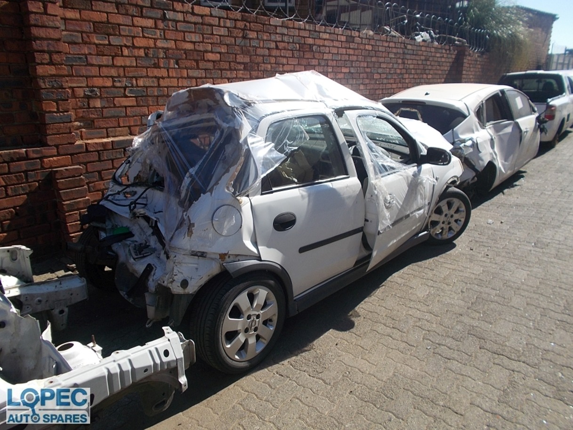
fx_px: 430
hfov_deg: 67.3
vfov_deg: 53.1
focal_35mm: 26
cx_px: 286
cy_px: 215
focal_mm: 4.6
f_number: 8
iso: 80
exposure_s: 1/125
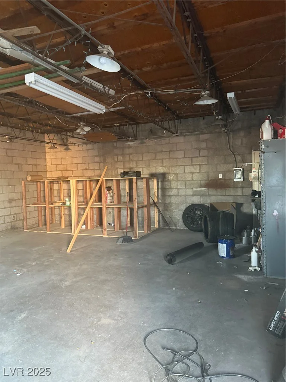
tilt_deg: -1.7
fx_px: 264
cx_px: 143
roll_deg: +1.7
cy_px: 191
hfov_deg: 56.8
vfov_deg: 71.6
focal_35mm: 24
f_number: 1.78
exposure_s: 1/37
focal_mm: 6.76
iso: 1000
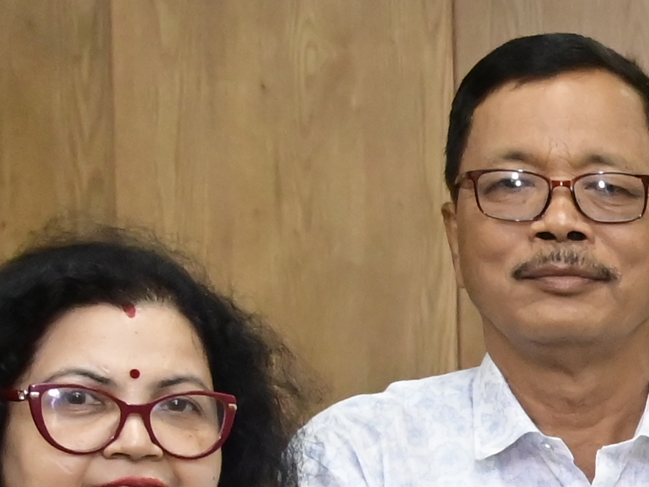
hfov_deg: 9.7
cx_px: 1555
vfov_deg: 8.0
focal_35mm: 181
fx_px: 3398
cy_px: 788
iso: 4000
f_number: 5.6
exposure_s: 1/250
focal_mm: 27.5
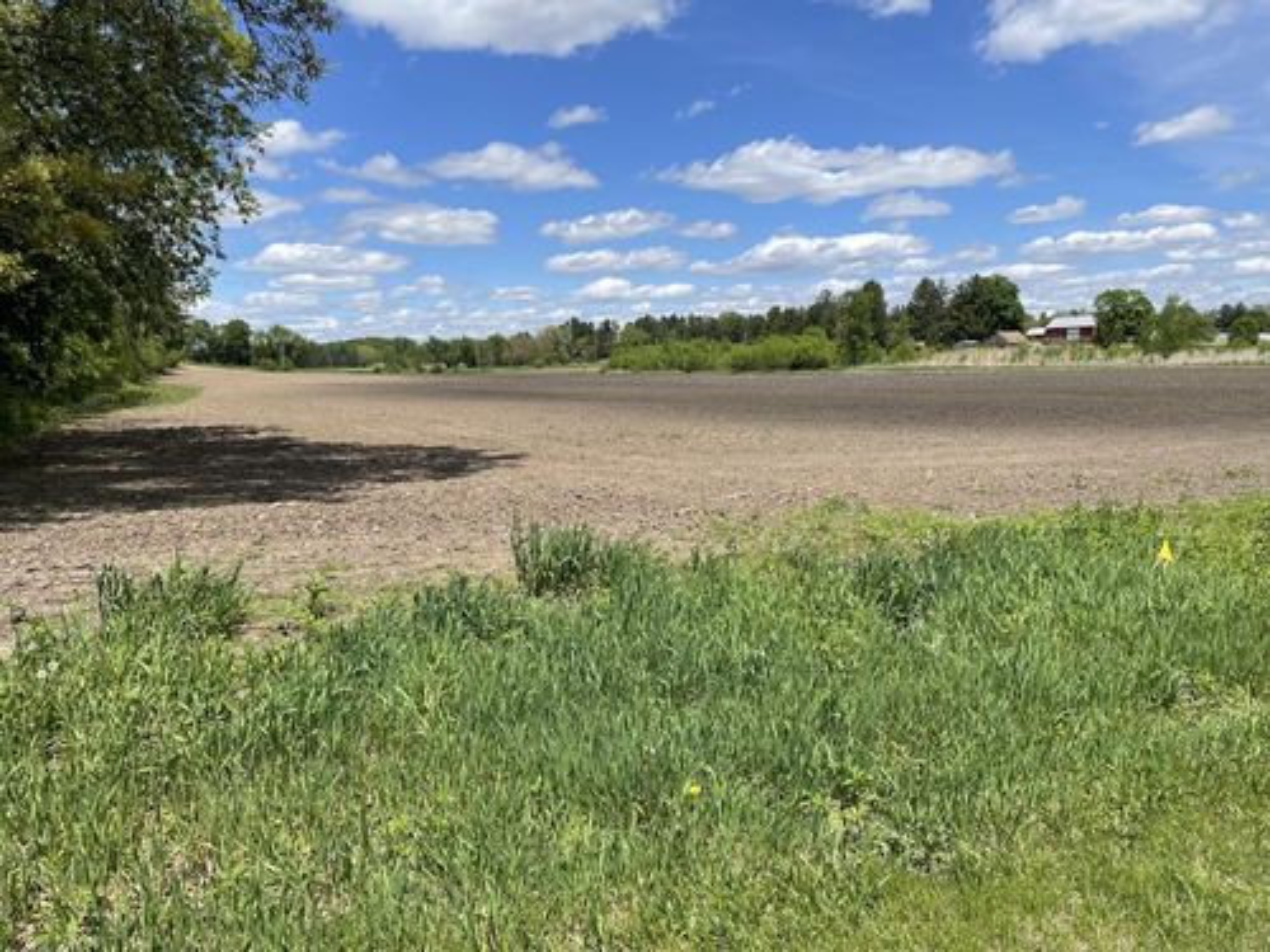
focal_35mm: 26
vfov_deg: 53.1
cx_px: 635
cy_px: 476
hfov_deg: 67.3
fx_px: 954
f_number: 1.6
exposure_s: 1/4000
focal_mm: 4.2
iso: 32
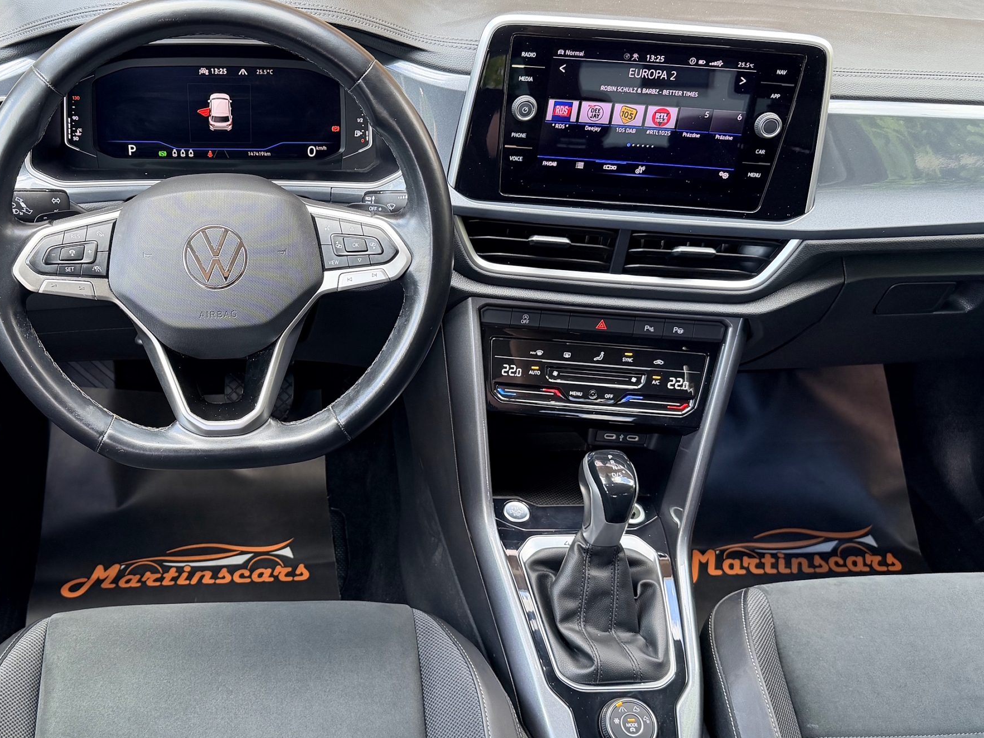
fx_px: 995
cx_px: 307
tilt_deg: -38.4
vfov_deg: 40.7
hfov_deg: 51.4
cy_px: 377
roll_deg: -2.1
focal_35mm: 35
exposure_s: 1/121
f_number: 1.78
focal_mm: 6.76
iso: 160
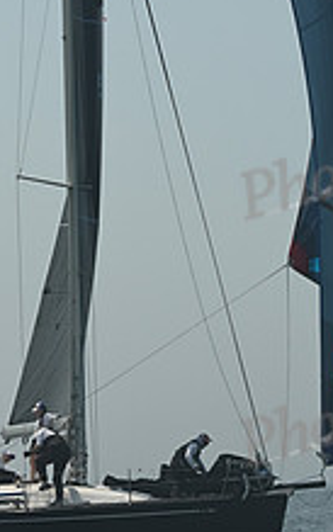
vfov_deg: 9.1
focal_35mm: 229
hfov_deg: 5.7
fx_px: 3323
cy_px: 66
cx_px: 115
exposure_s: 1/1250
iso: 320
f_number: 11
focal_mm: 85
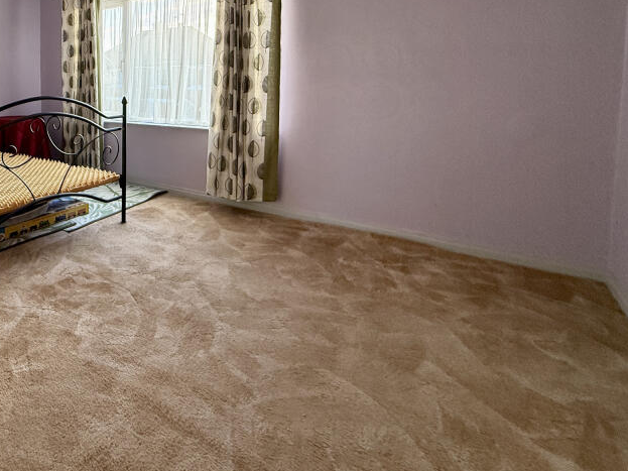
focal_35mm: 23
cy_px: 107
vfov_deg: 55.5
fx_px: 417
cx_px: 122
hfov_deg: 66.8
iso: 200
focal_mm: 2.22
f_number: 2.2
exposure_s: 1/99
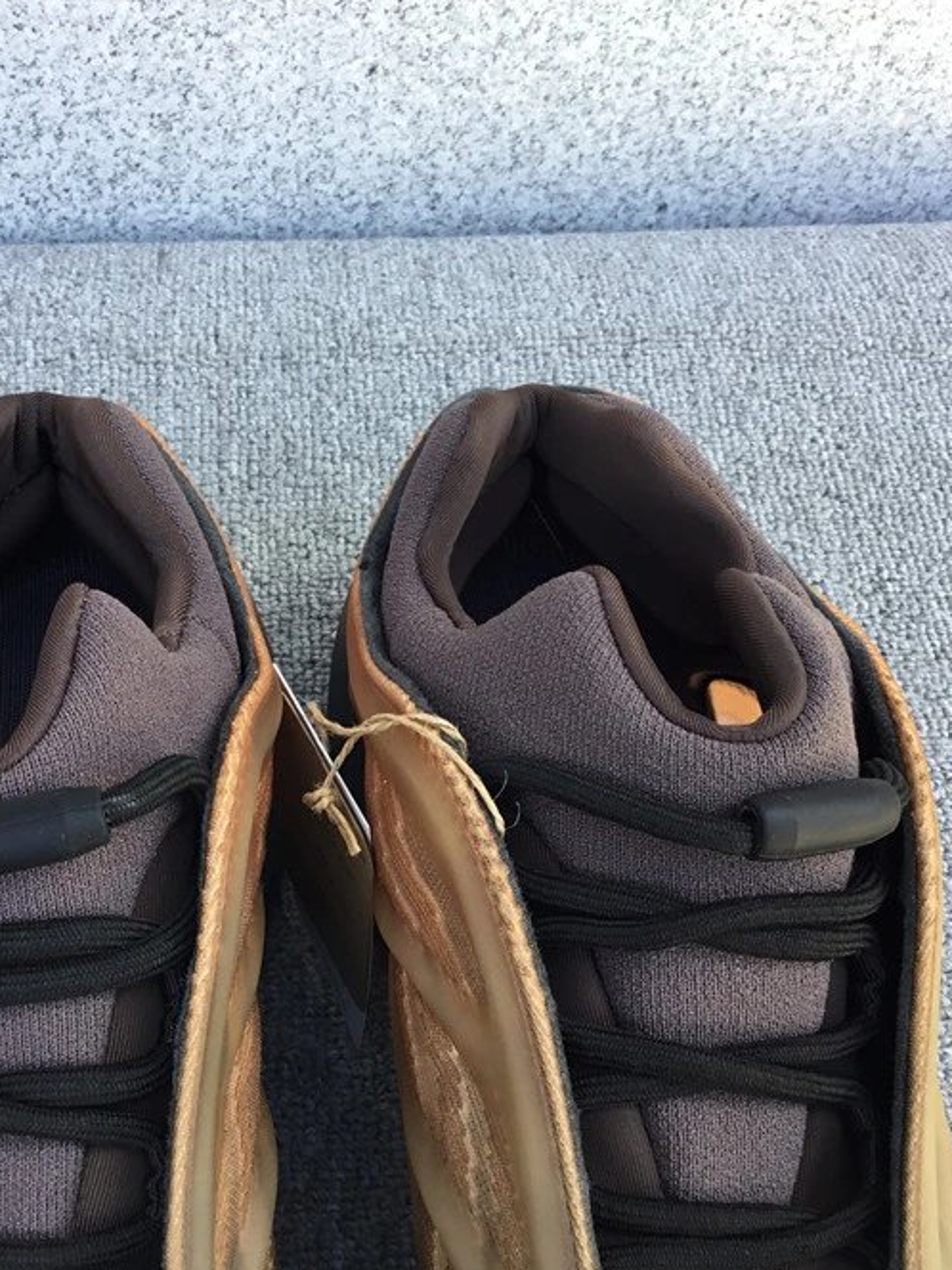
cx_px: 350
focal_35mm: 42
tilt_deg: -53.8
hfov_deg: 34.2
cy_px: 638
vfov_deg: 44.8
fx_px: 1540
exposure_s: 1/100
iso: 32
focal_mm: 3.3
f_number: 2.4
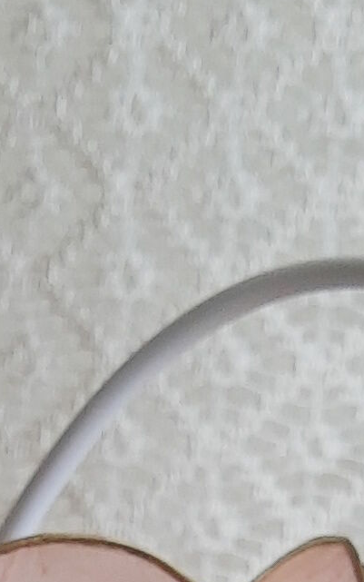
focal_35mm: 176
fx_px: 2792
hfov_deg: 7.4
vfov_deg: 10.9
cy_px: 1126
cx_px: -18
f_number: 1.8
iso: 71
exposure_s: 1/100
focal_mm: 3.95
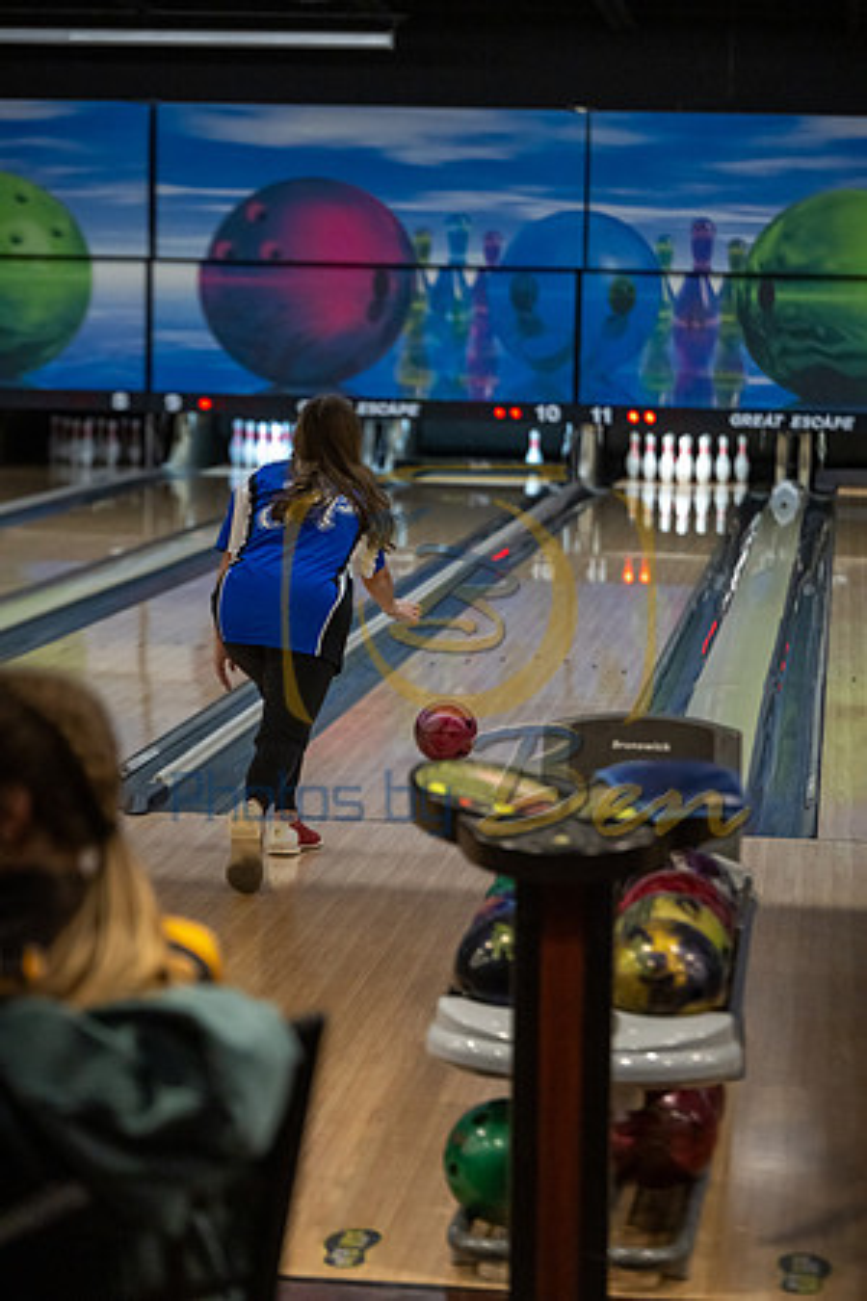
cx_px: 434
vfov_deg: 21.9
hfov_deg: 14.7
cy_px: 650
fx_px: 3359
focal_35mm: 93
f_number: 2.8
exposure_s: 1/1000
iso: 4000
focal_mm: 93
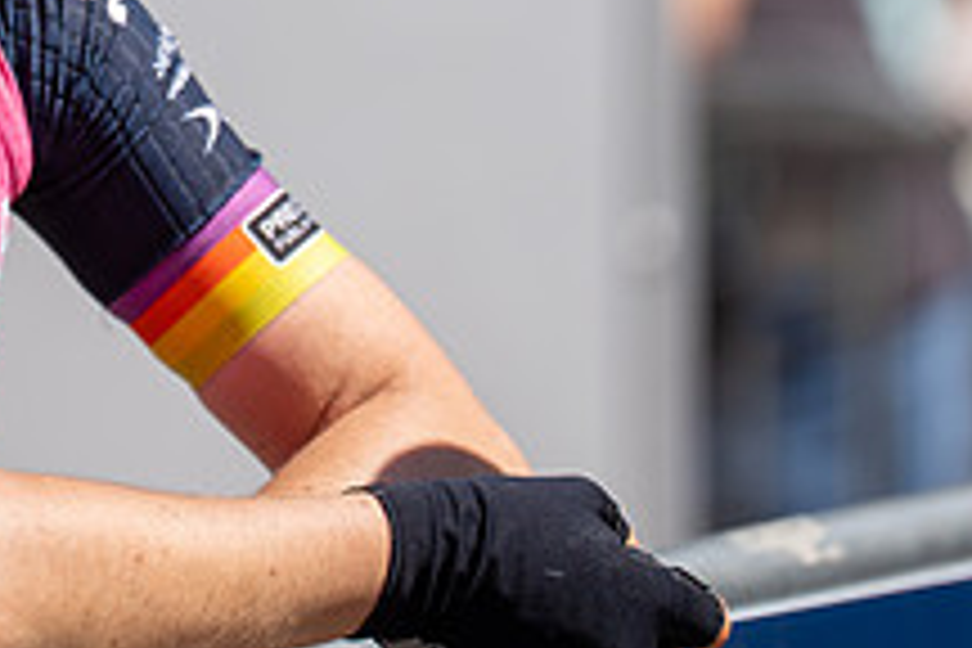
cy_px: -332
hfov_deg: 3.2
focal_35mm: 635
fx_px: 17144
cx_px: 27
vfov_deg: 2.2
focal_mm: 200
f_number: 2.8
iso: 125
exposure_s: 1/2000
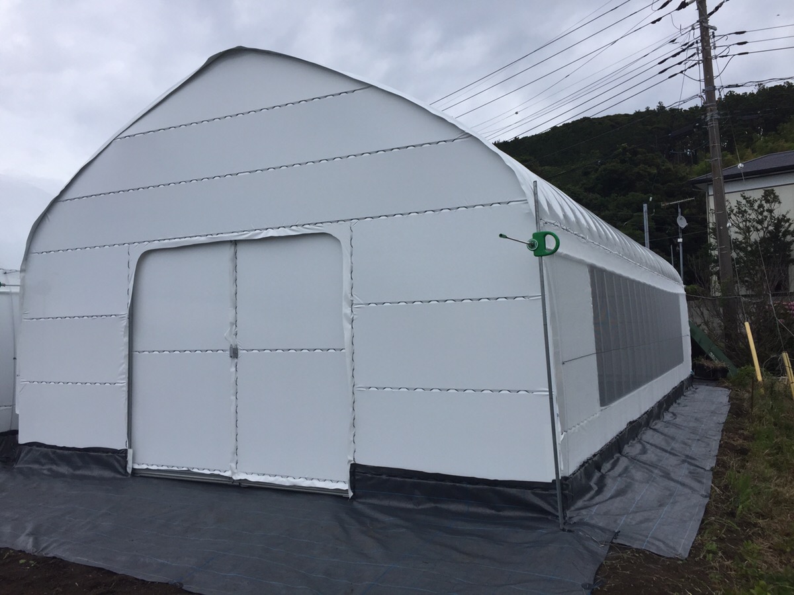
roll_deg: +0.0
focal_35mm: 29
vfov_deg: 48.2
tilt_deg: +4.1
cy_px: 298
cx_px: 397
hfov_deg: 61.7
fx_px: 665
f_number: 2.2
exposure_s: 1/3049
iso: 32
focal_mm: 4.15
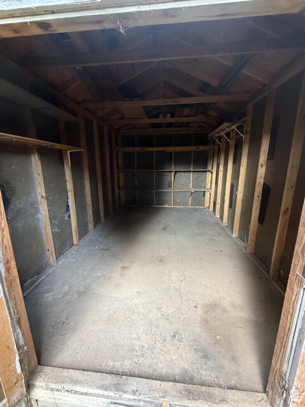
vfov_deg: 102.1
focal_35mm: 14
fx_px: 164
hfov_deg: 85.7
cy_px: 204
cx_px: 152
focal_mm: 2.22
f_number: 2.2
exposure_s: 1/62
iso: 320
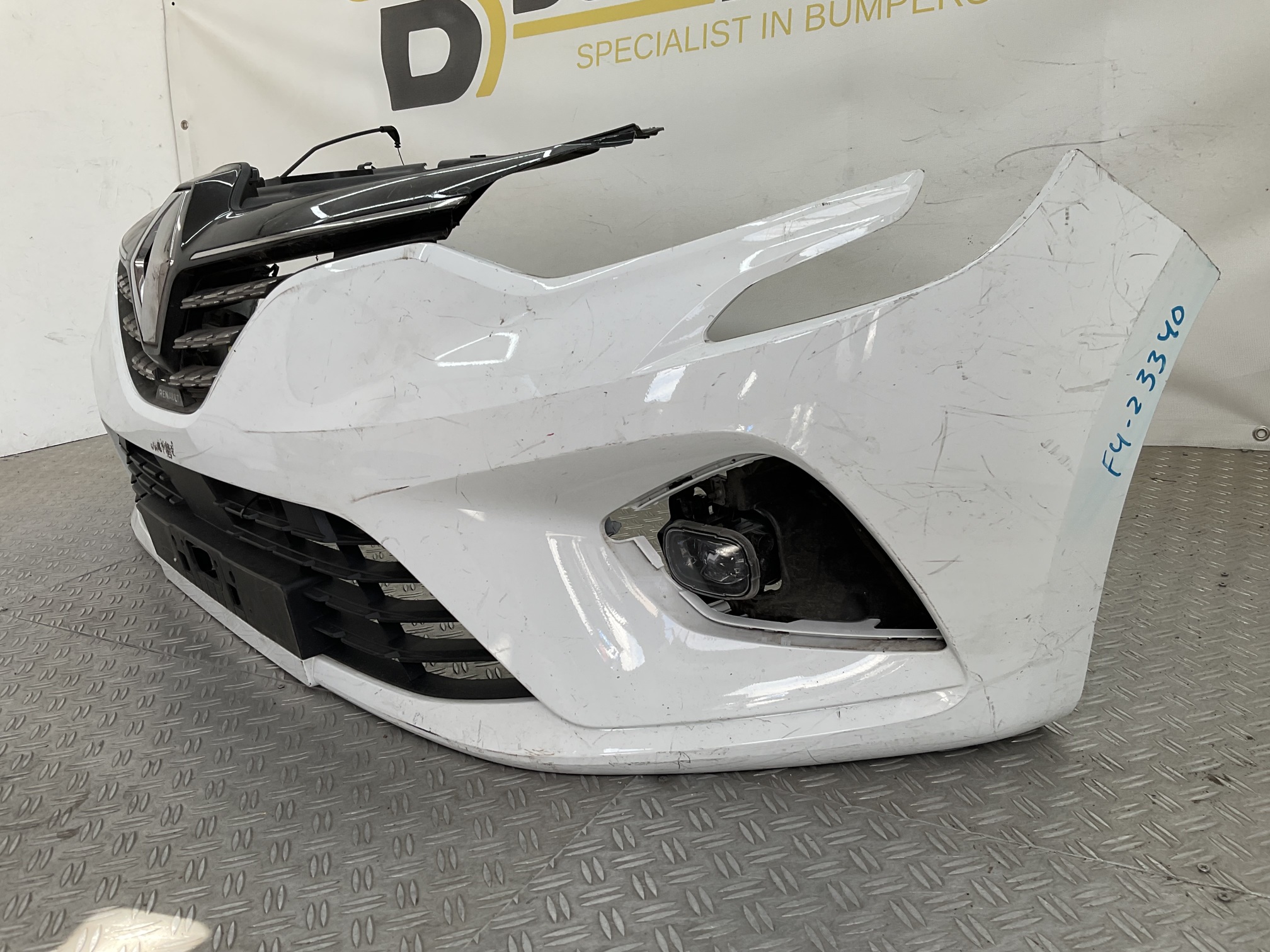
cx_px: 635
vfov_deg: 48.2
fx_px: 1064
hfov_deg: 61.7
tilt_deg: -15.0
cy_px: 476
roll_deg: +4.8
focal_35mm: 29
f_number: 1.8
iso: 16
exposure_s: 1/186
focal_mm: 3
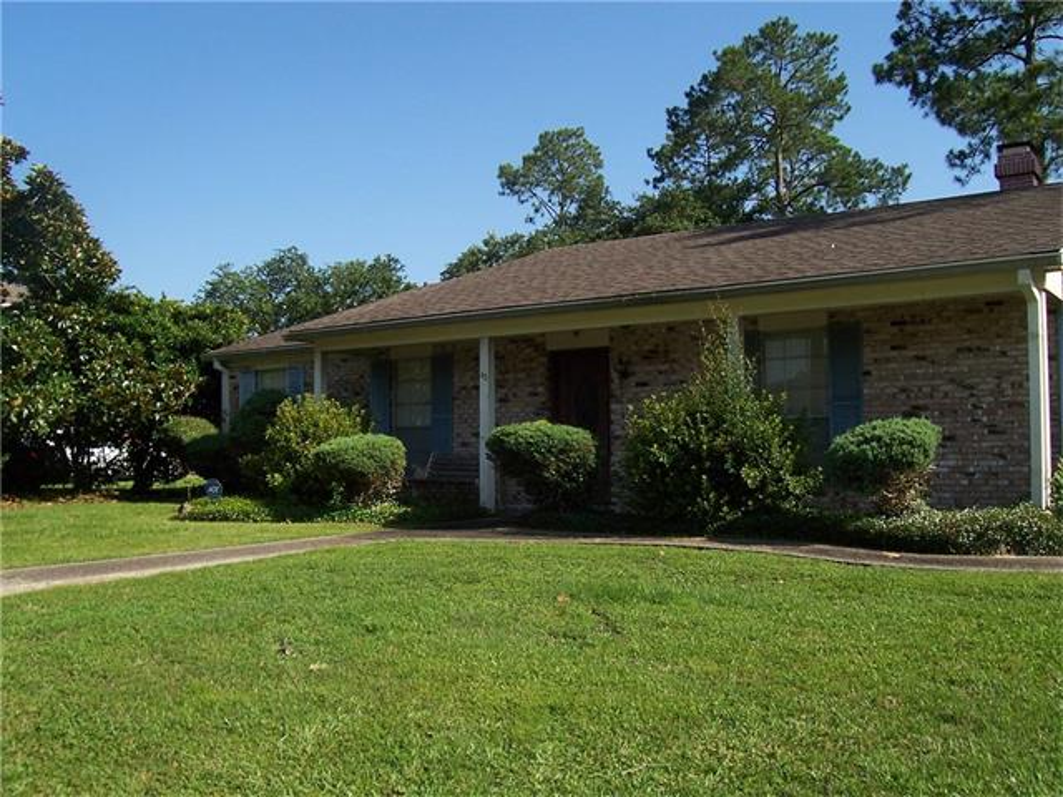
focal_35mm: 34
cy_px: 398
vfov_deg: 41.8
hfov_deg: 54.0
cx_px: 532
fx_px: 1044
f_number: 5.6
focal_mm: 5.6
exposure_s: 1/350
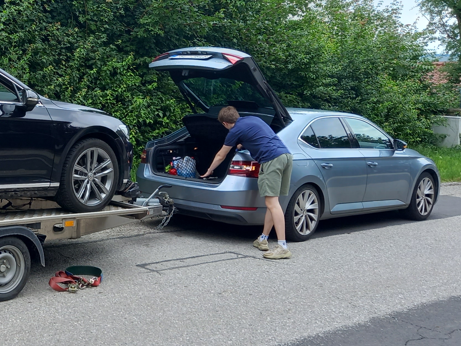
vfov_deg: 24.4
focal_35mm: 60
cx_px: 4
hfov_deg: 30.1
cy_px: 146
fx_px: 799
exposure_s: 1/105
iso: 25
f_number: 2
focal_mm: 4.6
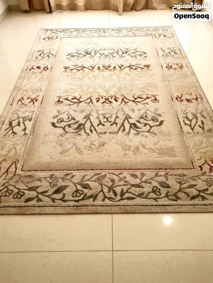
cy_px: 142
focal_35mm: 26
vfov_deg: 67.3
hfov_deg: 53.1
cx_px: 106
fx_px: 213
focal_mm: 4.3
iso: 160
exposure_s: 1/50
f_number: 2.4
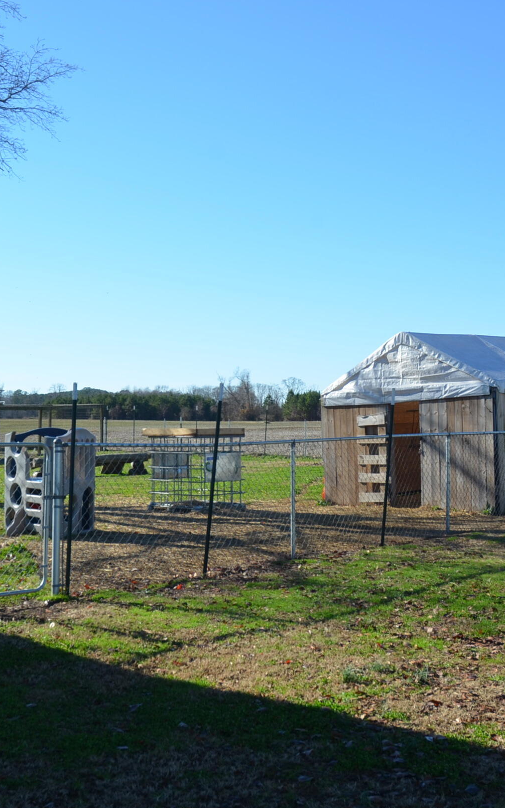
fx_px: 1123
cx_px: 193
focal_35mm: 51
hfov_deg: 25.3
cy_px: 404
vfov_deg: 39.6
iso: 125
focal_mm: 22
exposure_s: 1/250
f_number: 8
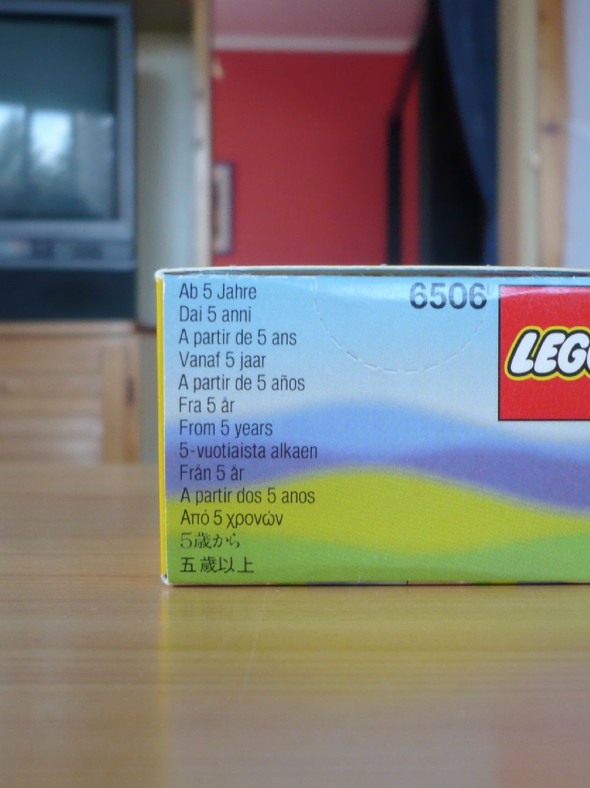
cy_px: 422
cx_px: 350
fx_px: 1205
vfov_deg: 36.2
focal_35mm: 53
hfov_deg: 27.5
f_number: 2.8
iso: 100
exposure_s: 1/40
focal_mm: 5.8
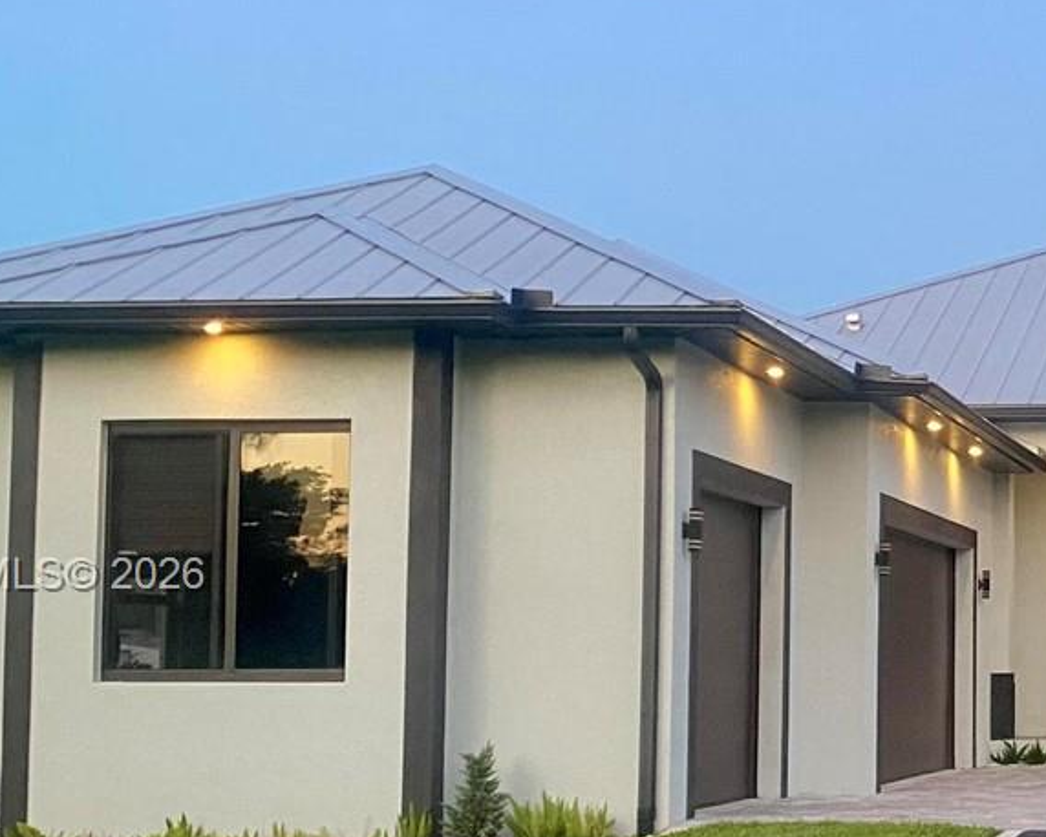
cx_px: 1099
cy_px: 577
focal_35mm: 71
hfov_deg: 25.2
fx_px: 2199
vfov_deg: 21.5
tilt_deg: +1.5
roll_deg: -0.1
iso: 400
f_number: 1.8
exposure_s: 1/60
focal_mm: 4.25
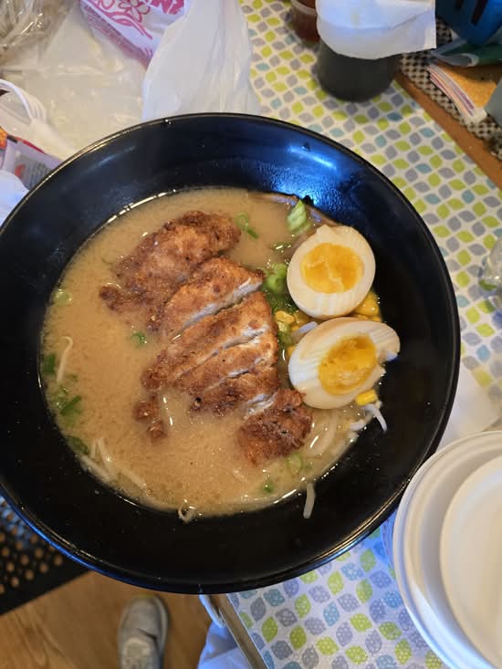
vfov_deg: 73.9
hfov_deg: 58.9
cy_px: 334
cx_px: 251
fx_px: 445
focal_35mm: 23
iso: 640
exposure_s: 1/60
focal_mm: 6.3
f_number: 1.7
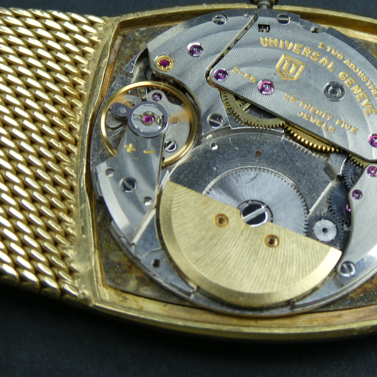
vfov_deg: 20.9
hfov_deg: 20.8
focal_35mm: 83
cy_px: 165
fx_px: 1023
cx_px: 235
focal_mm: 10.3
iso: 160
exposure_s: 1/80
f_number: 4.2
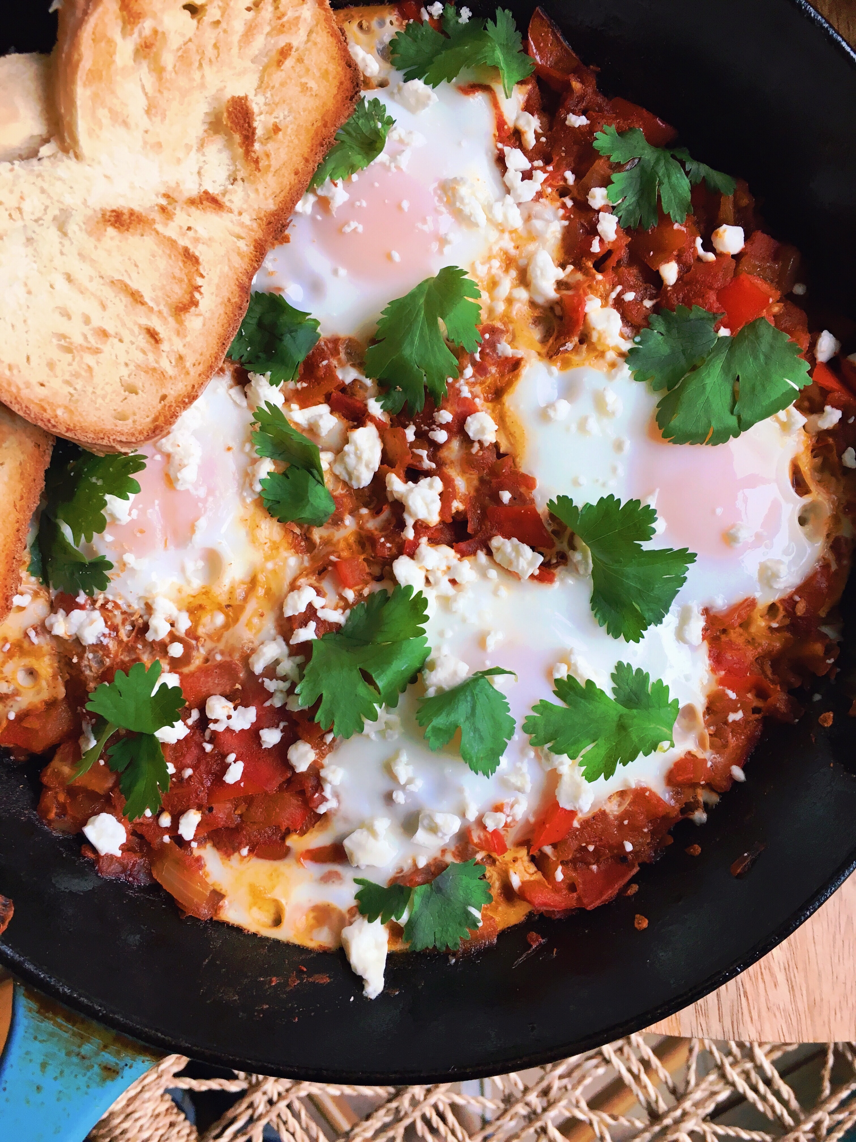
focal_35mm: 29
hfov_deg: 48.2
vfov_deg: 61.7
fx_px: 956
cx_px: 428
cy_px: 571
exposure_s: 1/30
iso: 25
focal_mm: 4.15
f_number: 2.2
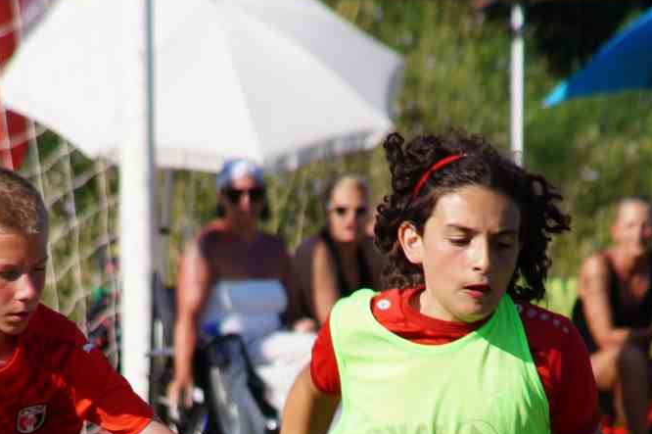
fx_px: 15654
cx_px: 326
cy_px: 570
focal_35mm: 865
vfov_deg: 1.6
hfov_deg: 2.4
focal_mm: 200
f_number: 8
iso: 100
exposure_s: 1/400
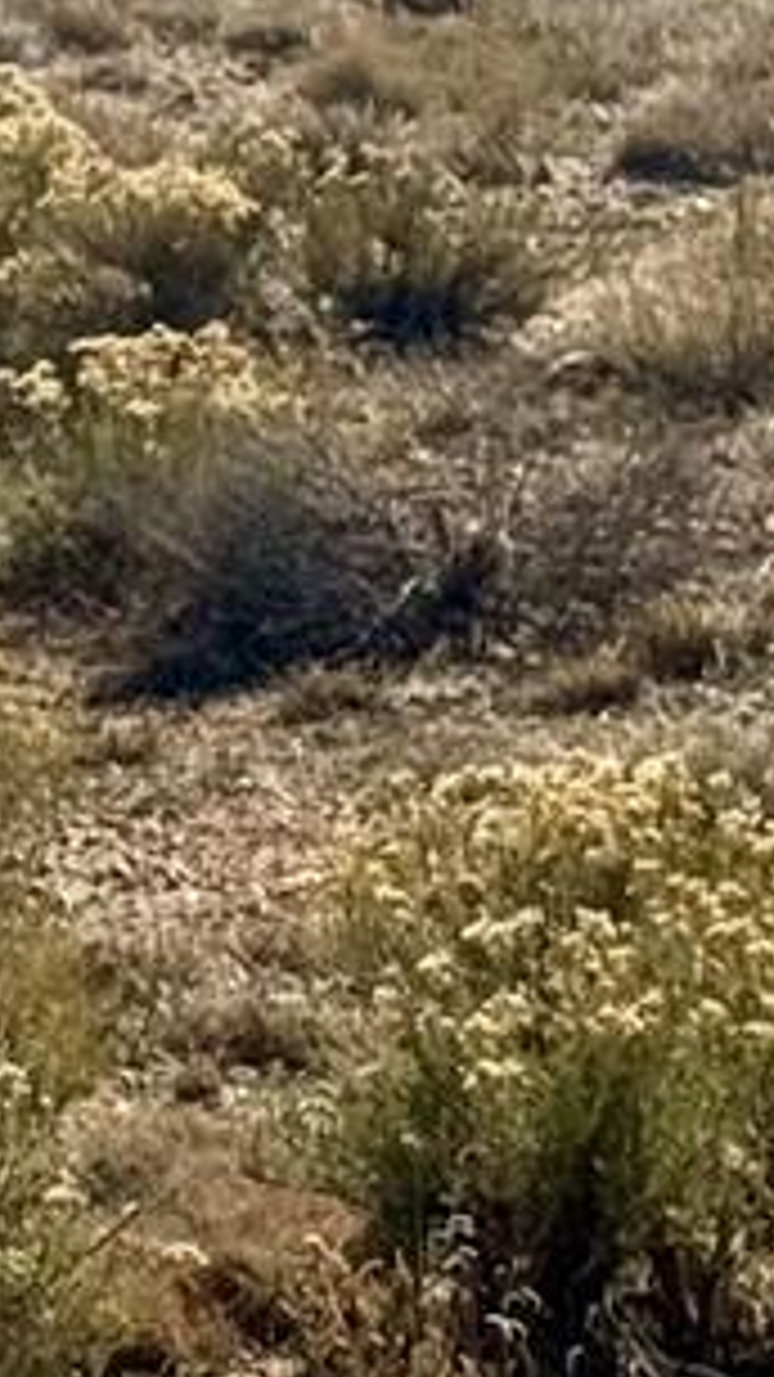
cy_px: -9
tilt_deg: -4.3
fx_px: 9966
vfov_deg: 7.9
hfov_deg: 4.3
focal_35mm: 273
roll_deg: +1.4
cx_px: -1606
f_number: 1.78
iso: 80
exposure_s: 1/12500
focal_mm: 6.76
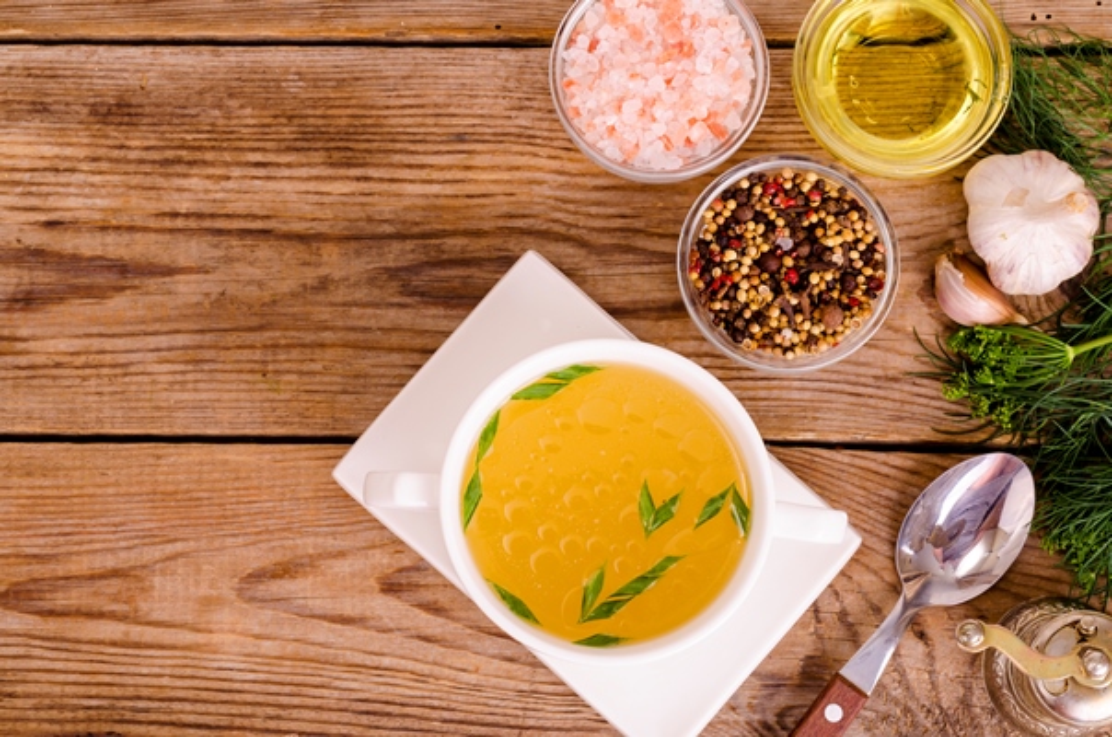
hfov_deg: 27.0
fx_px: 2312
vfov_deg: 18.1
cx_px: 556
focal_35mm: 75
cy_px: 368
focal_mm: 50
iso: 100
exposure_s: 1/200
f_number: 11
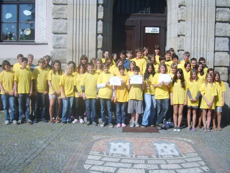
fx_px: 272
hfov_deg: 45.8
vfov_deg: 35.1
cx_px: 118
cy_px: 93
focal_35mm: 41
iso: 50
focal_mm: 5.8
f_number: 7.1
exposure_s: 1/250
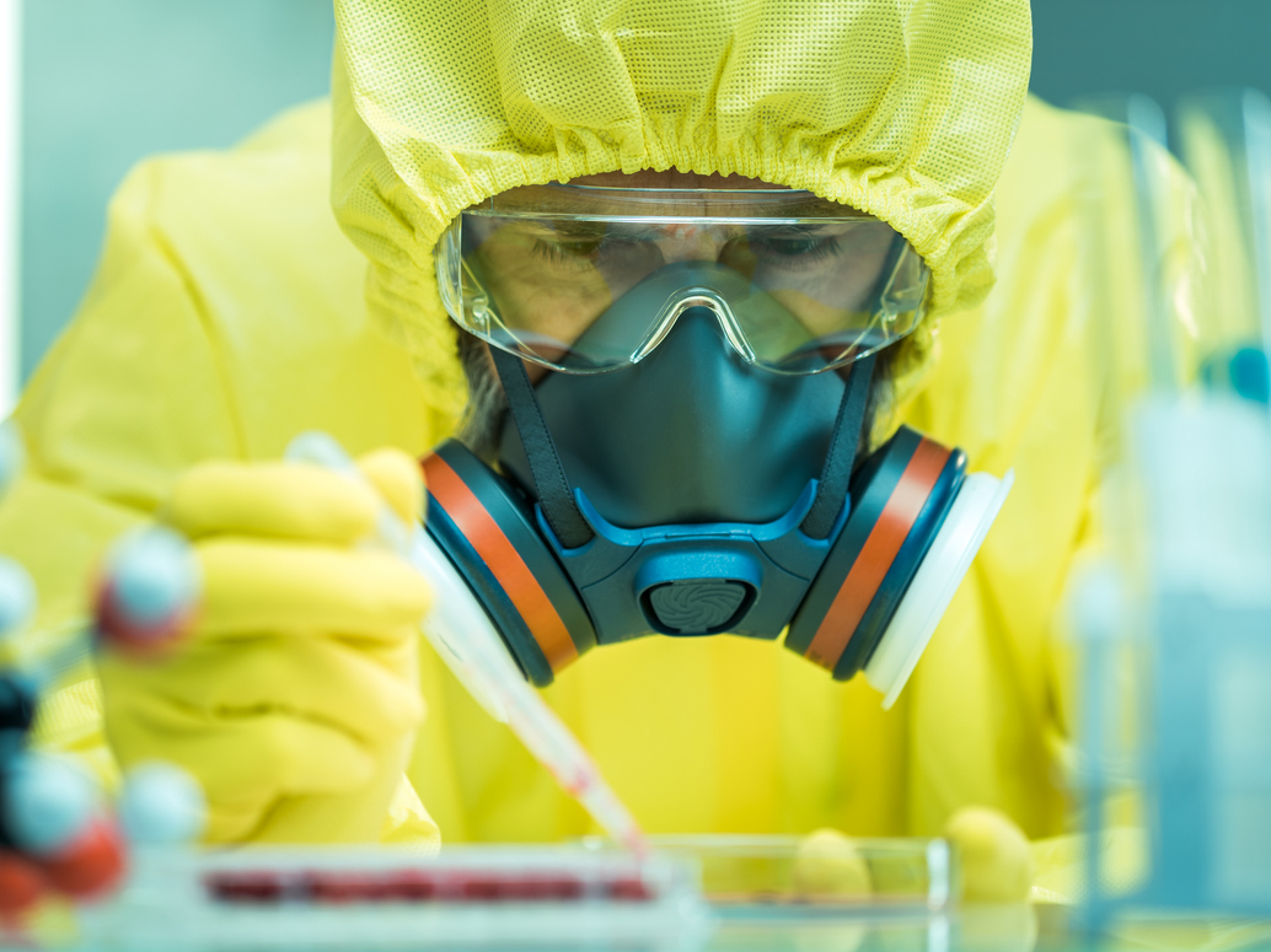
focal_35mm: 105
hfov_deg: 18.7
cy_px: 487
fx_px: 3854
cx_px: 543
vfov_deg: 14.1
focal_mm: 90
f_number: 3.2
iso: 100
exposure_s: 1/160
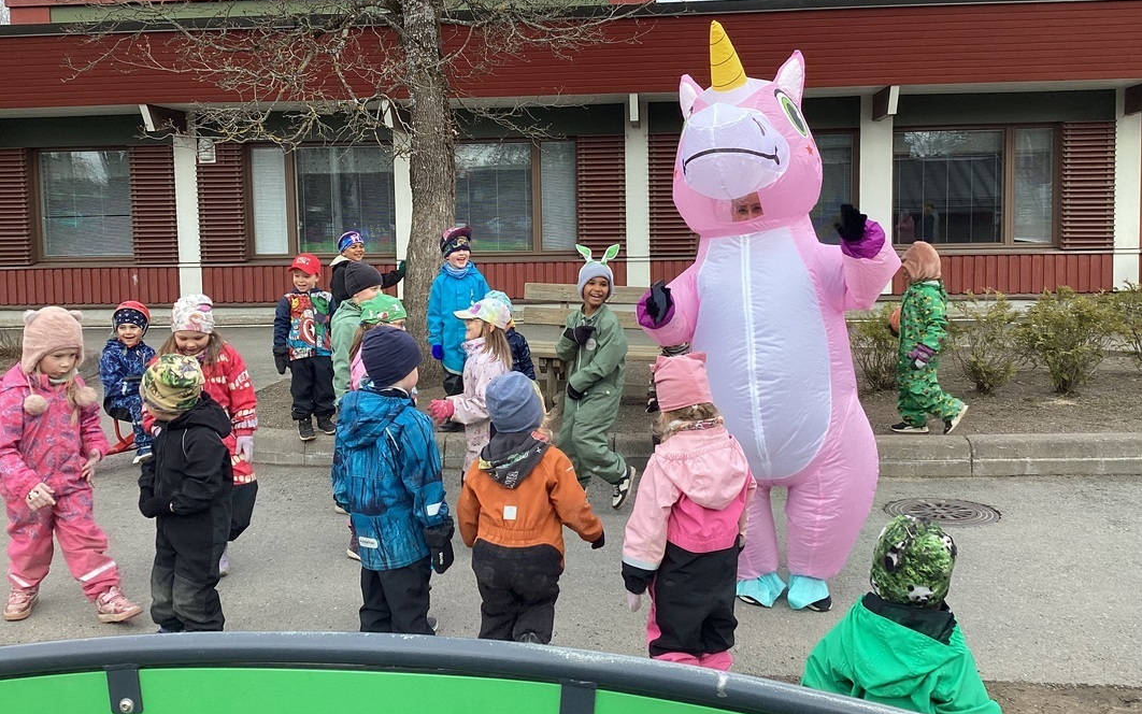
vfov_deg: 38.2
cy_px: 302
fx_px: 1027
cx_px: 573
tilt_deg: -5.0
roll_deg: +1.9
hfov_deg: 58.1
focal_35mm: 33
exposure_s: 1/364
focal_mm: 3.3
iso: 25
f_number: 2.4
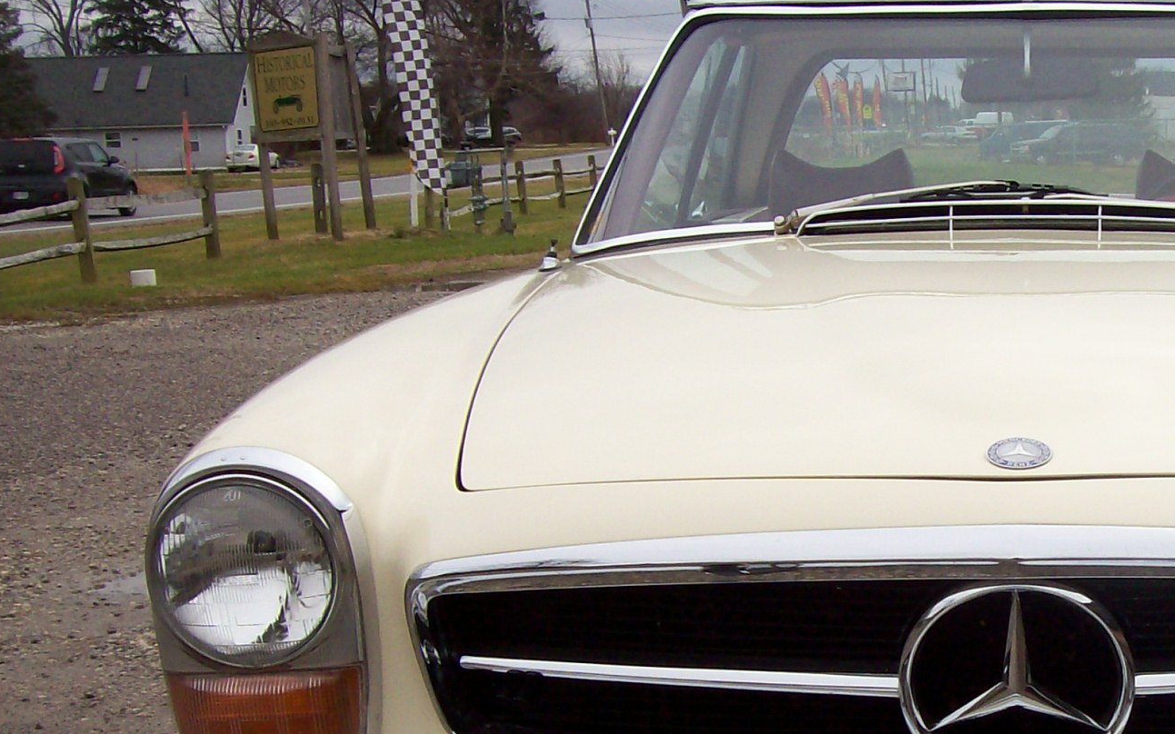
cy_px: 570
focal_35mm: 68
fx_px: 2177
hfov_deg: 29.1
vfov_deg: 19.0
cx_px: 1029
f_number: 4.8
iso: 80
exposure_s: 1/405
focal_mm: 6
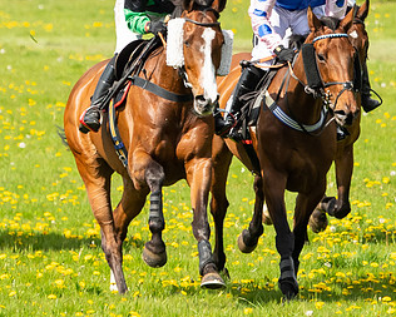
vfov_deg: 1.9
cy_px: 131
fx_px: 9813
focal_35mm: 837
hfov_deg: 2.3
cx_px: 353
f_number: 4
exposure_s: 1/2000
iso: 200
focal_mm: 185
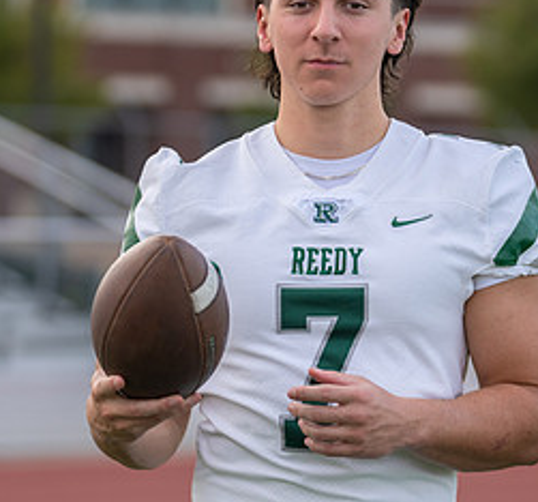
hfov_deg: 6.3
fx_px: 4896
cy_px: 184
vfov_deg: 5.9
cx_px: 300
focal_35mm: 288
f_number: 2.8
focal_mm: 115
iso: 200
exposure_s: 1/1250
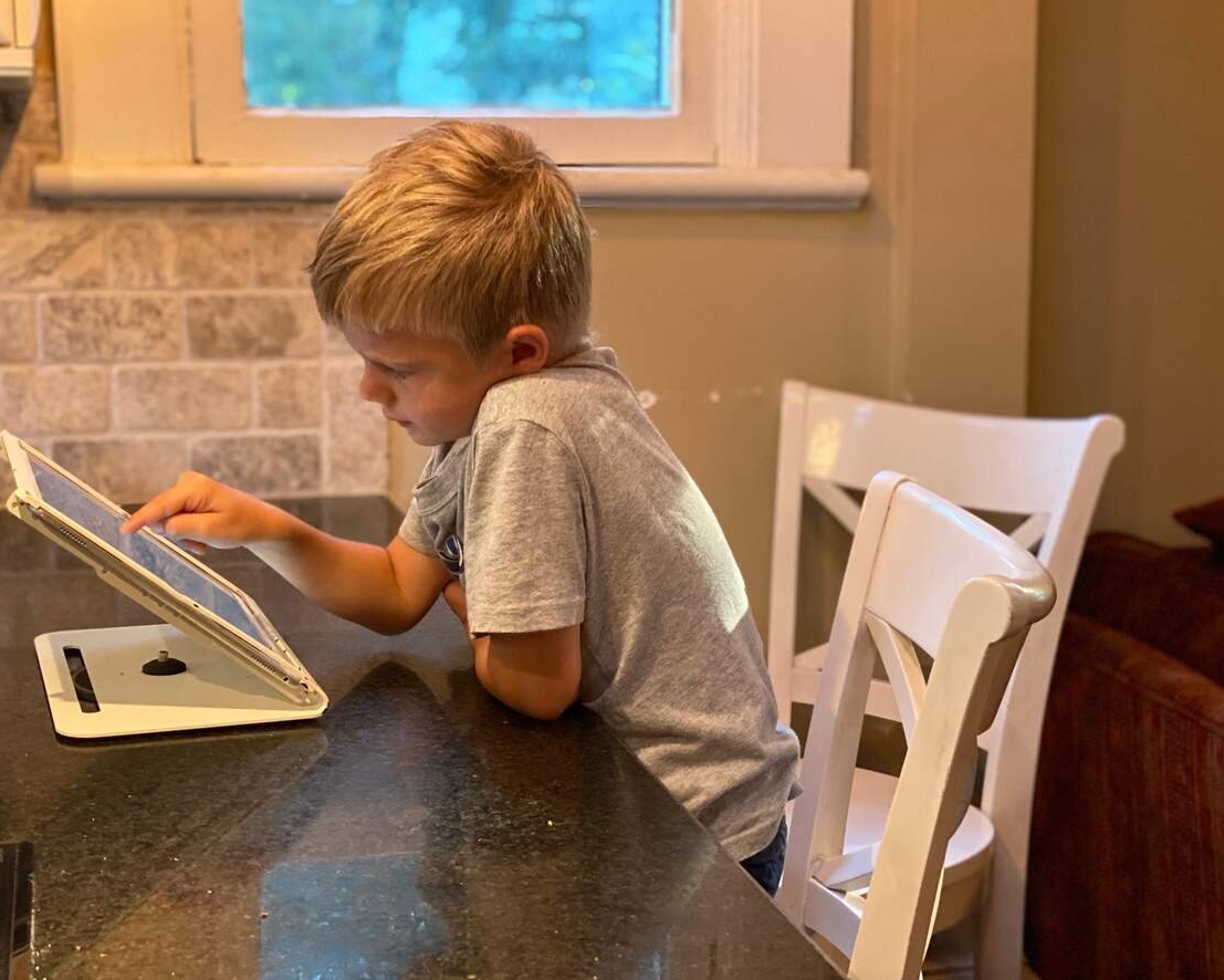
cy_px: 483
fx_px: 1993
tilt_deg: -9.4
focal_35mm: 55
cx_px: 574
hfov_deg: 34.1
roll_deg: -1.0
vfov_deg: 27.6
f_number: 2
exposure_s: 1/40
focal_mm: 6
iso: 400
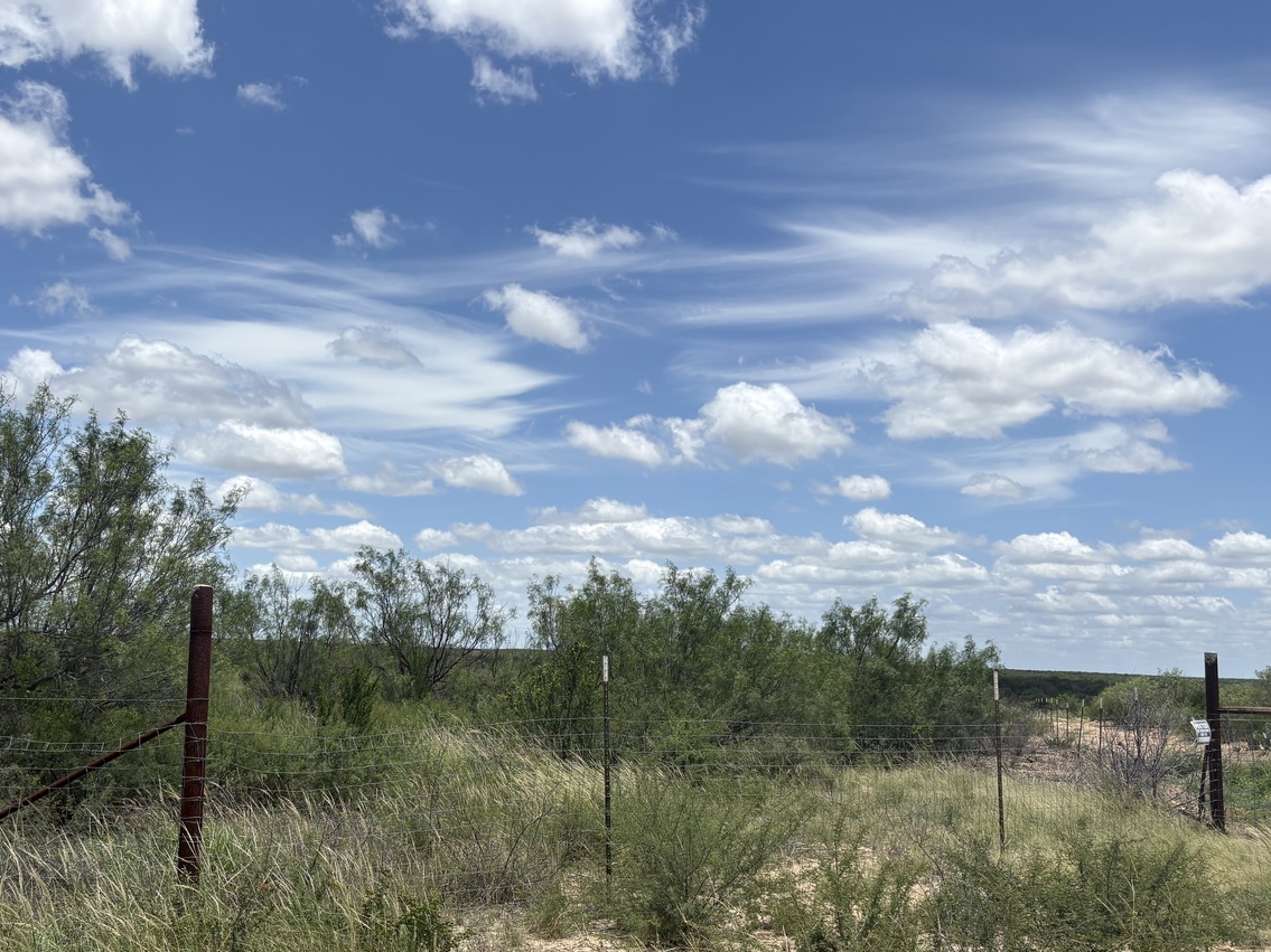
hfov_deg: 54.8
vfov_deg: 42.7
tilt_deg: +2.8
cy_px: 571
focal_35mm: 33
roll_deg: -0.9
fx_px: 1212
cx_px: 486
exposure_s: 1/6329
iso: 50
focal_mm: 5.96
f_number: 1.6
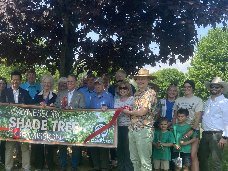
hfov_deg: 38.3
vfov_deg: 30.0
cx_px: 49
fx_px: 316
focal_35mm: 48
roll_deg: -3.5
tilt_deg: -0.3
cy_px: 117
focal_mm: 4.25
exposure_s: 1/1272
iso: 32
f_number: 1.8
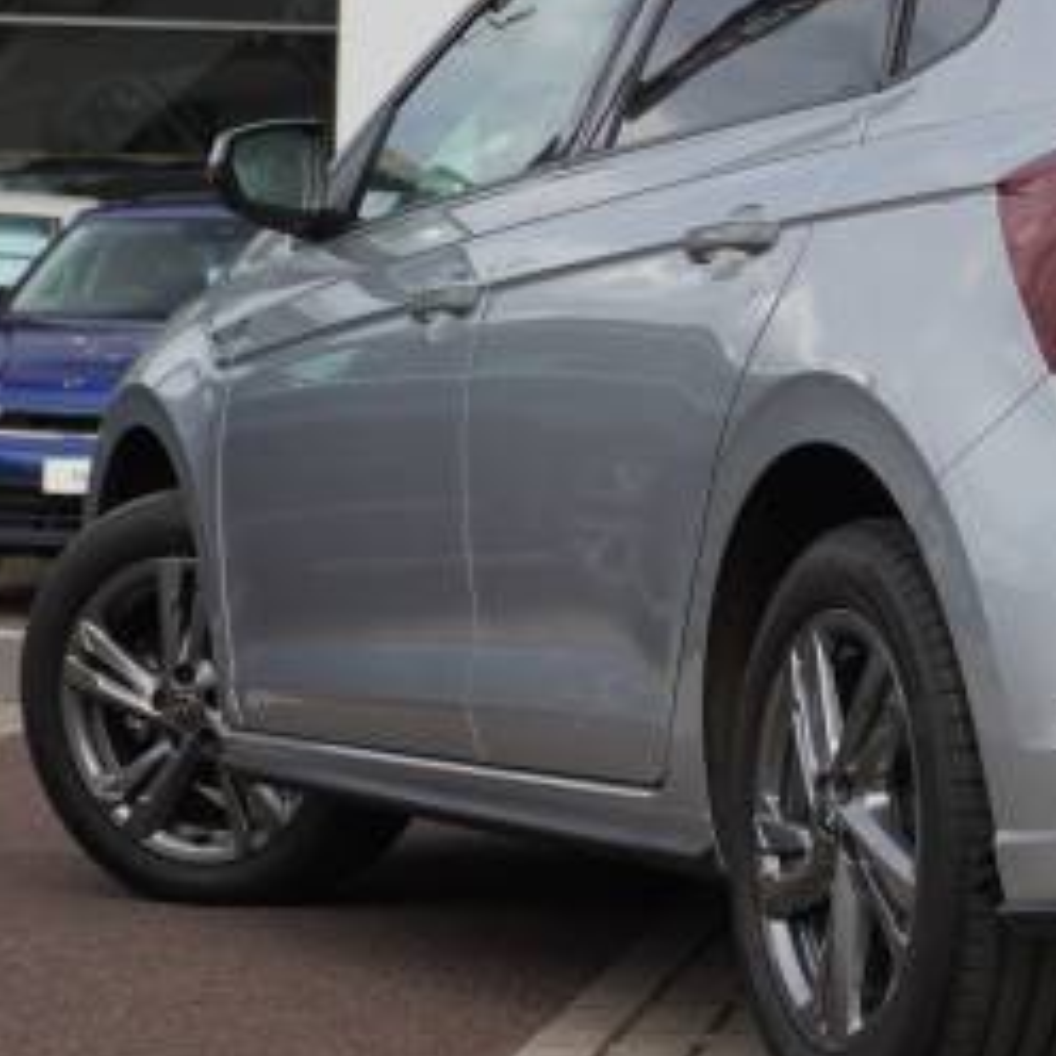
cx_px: 1222
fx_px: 5111
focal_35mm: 148
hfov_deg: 11.6
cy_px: 375
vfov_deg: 11.8
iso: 100
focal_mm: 45
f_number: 7.1
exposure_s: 1/250
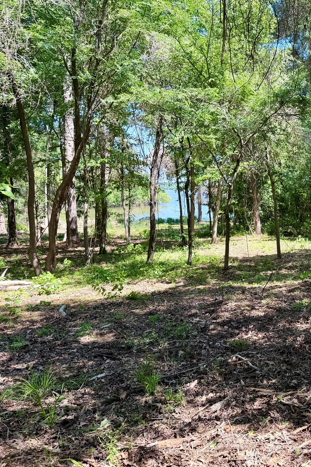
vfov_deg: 55.8
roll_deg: +0.0
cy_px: 233
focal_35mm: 34
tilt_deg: -5.5
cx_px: 301
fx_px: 441
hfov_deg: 35.6
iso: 80
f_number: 1.78
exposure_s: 1/632
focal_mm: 6.76
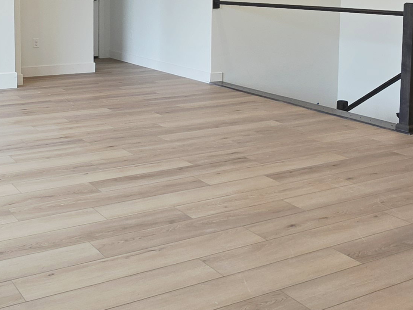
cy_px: 44
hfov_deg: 39.7
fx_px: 561
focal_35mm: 47
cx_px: 122
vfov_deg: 29.9
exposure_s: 1/120
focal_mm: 2.2
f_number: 1.9
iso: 25
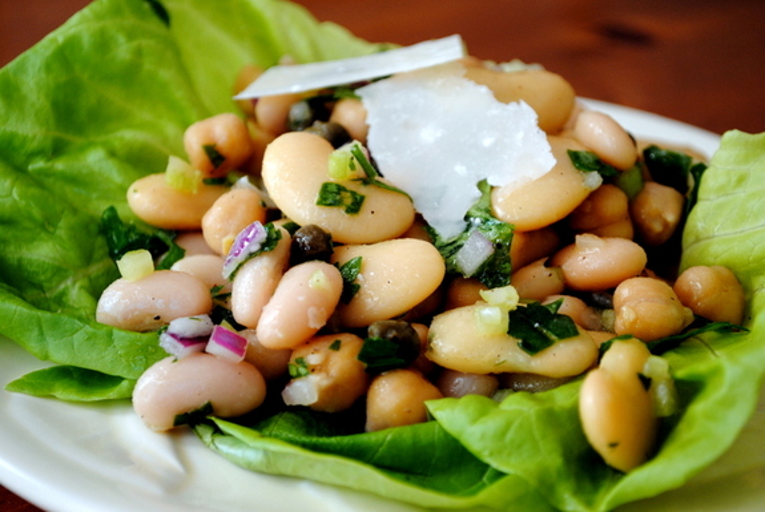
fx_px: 1532
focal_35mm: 72
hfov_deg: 28.0
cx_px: 382
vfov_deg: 19.0
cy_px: 256
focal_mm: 48
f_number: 5.6
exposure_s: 1/60
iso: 280
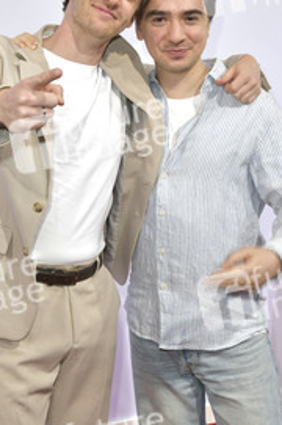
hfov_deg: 21.9
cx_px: 135
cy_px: 215
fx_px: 730
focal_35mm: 62
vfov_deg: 32.4
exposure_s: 1/160
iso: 320
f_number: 7.1
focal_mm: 42
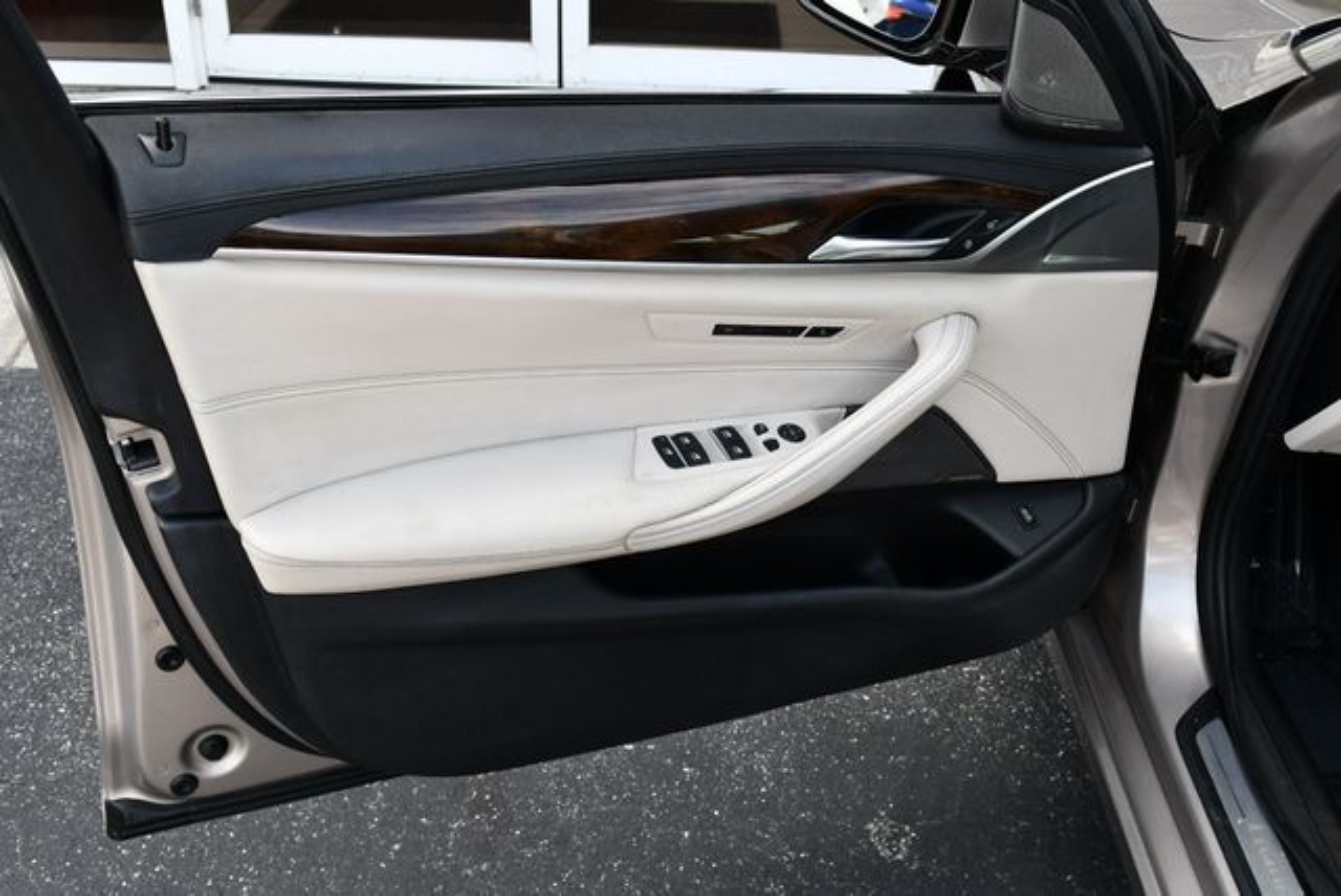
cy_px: 448
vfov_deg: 36.9
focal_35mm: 36
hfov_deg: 53.1
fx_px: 1342
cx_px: 670
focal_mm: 18
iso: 280
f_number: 5.6
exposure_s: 1/250
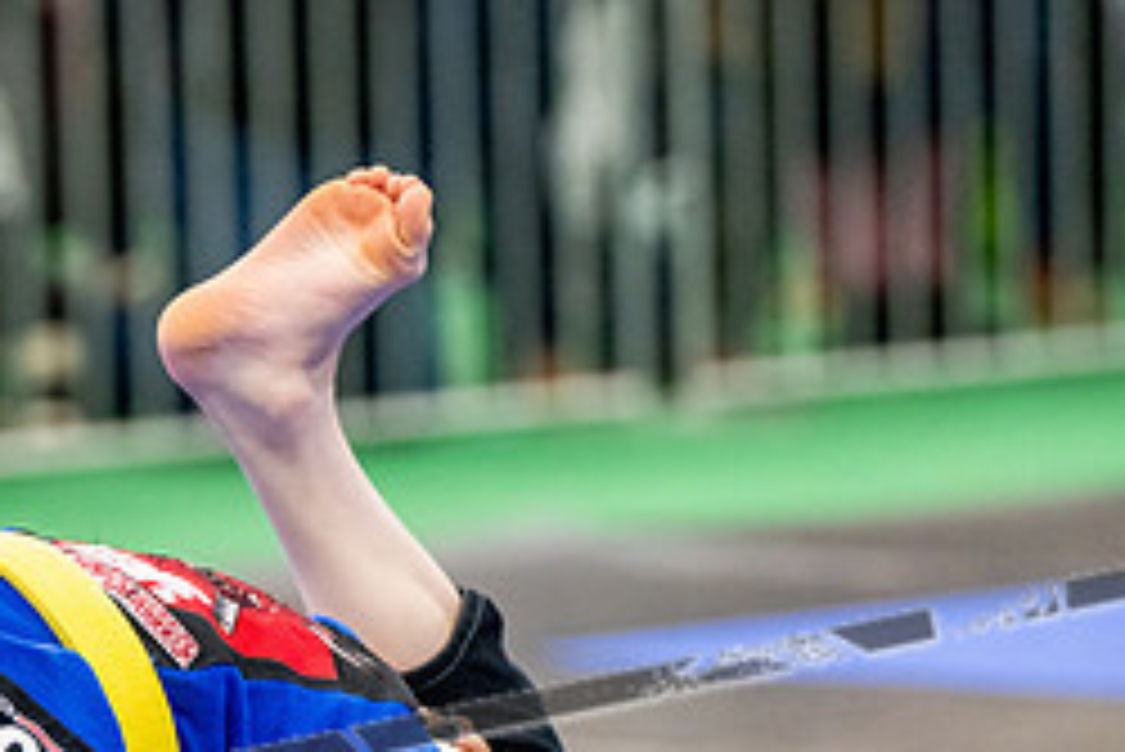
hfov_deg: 6.5
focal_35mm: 318
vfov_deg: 4.3
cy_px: 831
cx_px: 202
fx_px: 9943
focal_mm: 137
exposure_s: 1/500
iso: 5000
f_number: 2.8
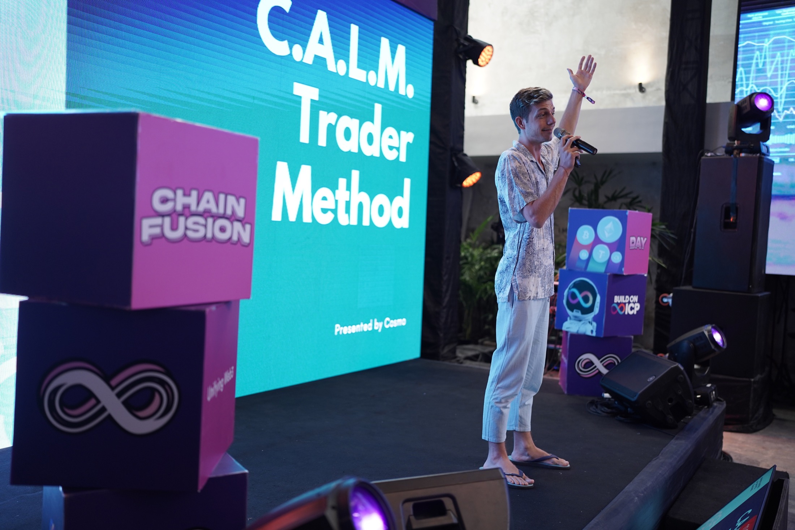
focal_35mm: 35
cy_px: 265
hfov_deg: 54.4
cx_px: 398
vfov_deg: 37.8
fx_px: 773
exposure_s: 1/250
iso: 640
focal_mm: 35
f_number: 1.4
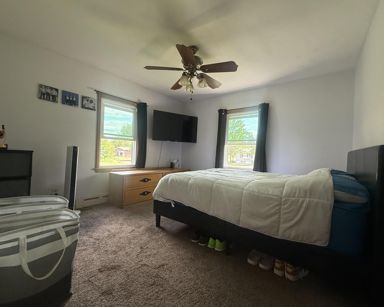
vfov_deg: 84.0
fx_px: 170
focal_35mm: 15
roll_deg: -1.9
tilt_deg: -0.6
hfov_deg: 96.7
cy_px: 153
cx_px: 202
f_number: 2.2
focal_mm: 2.22
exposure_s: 1/99
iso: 200
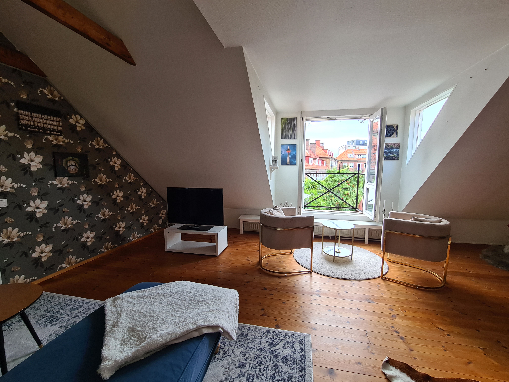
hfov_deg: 106.2
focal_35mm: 13
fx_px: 191
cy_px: 191
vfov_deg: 89.9
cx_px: 254
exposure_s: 1/50
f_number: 2.2
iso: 100
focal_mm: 2.2
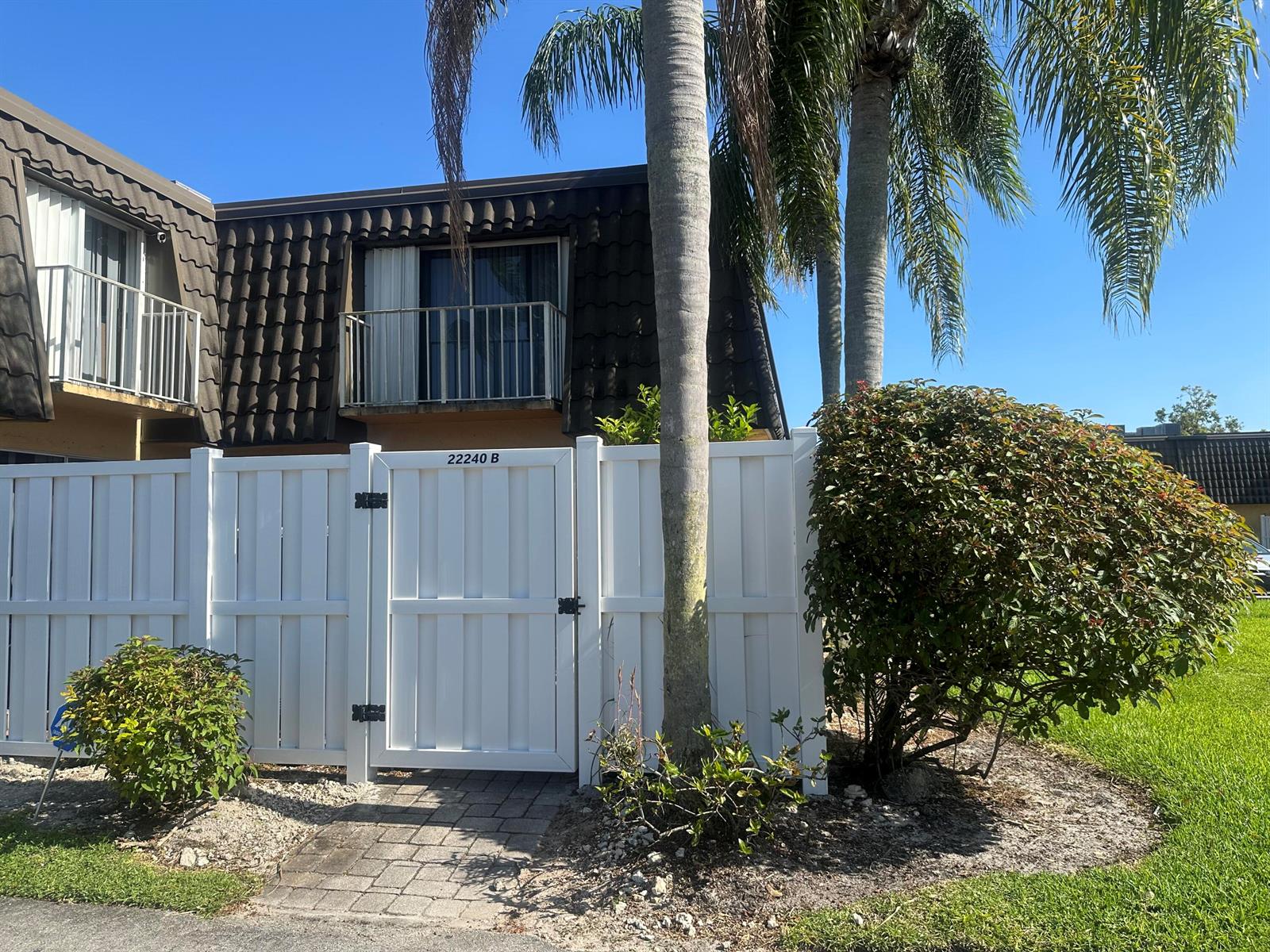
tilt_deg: +3.0
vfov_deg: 56.8
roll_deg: -0.5
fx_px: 881
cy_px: 476
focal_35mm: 24
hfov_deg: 71.6
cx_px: 635
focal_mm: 6.86
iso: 80
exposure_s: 1/3058
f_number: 1.78
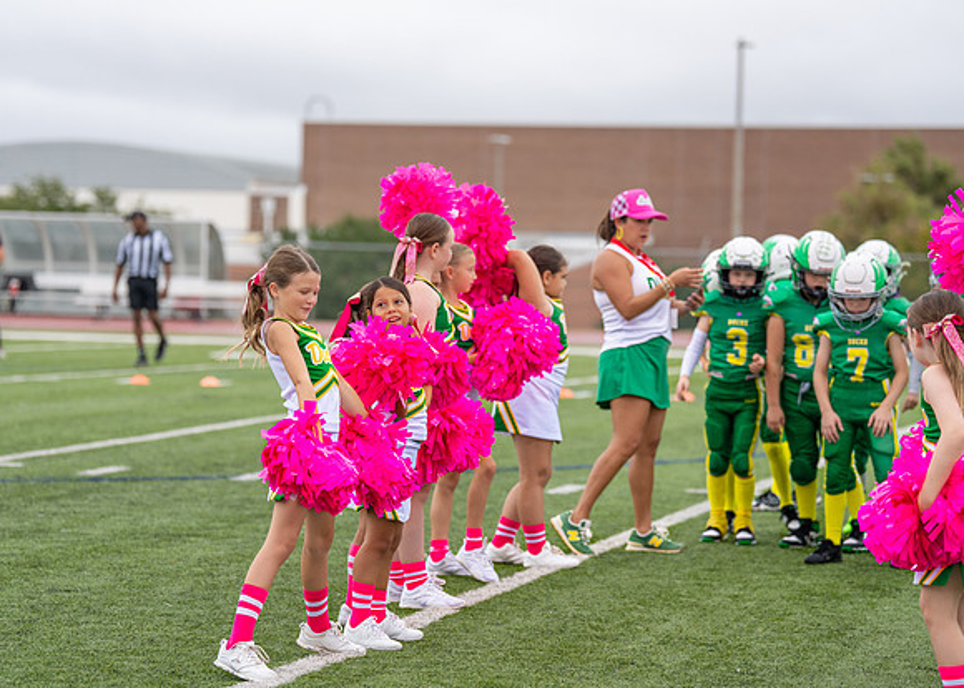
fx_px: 3270
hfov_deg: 16.8
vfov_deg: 12.0
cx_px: 448
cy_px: 344
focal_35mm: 119
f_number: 2.8
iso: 500
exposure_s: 1/2000
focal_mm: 114
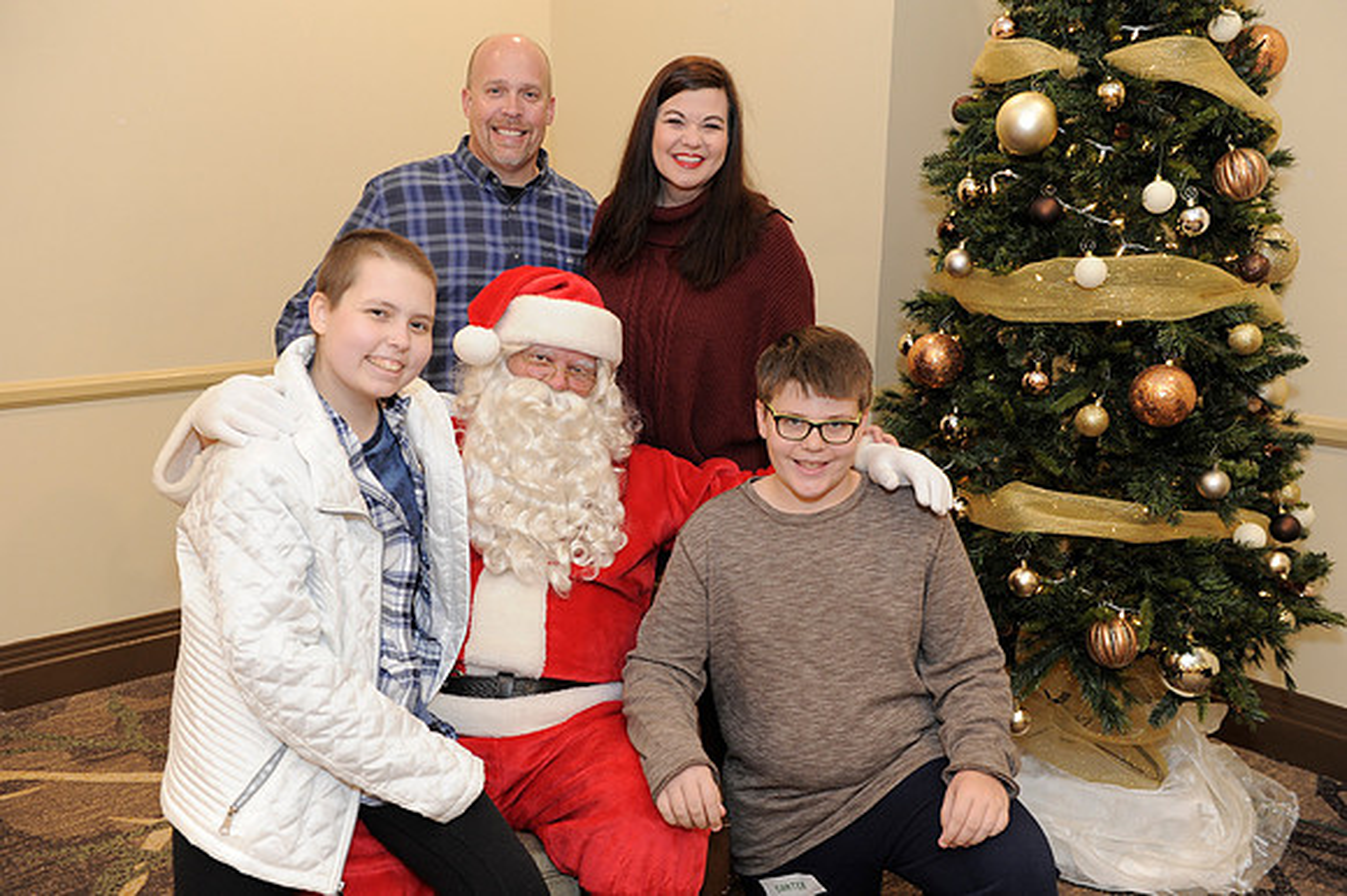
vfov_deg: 37.8
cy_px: 448
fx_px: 1309
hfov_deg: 54.5
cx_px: 674
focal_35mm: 35
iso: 1600
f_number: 4
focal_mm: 35
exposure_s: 1/100
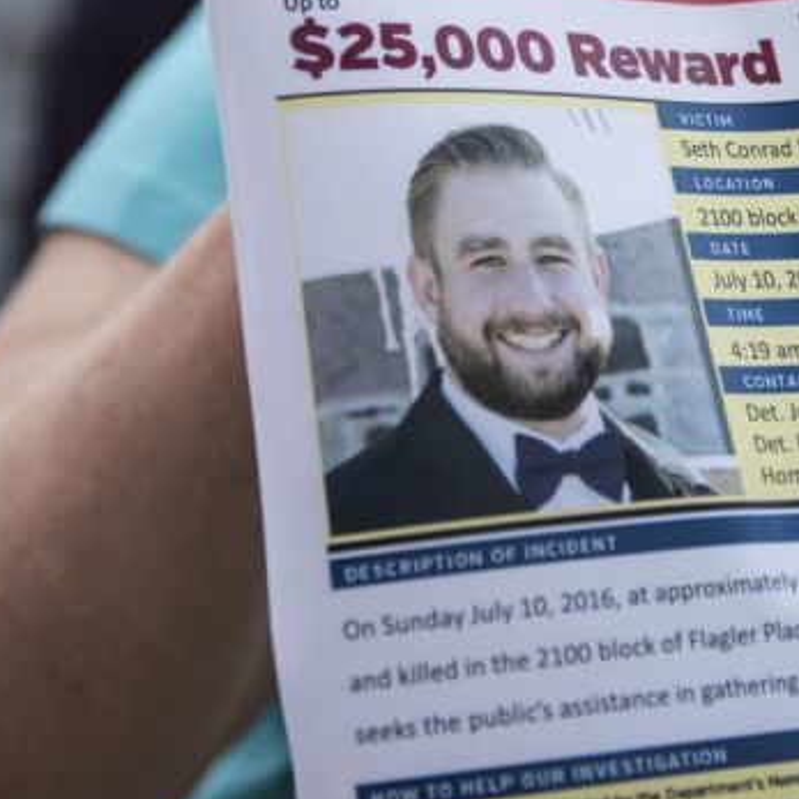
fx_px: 3969
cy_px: 12
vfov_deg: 11.4
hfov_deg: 11.5
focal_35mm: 152
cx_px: 553
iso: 250
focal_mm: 50
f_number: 2.8
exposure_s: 1/1250
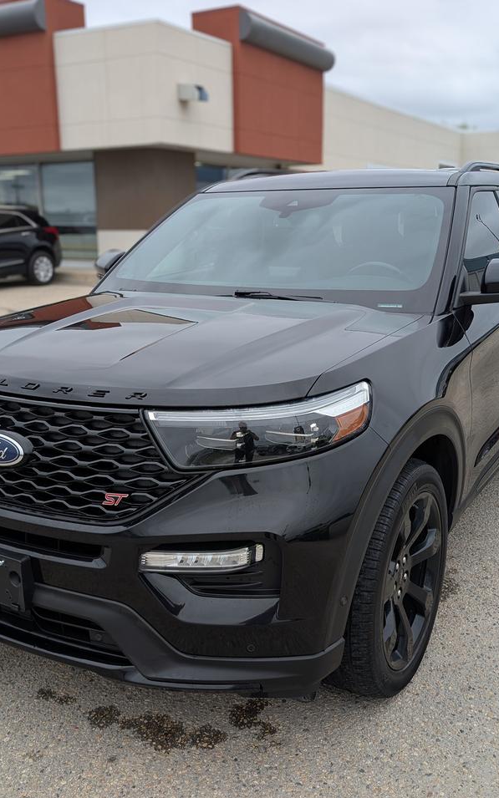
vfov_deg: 56.7
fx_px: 740
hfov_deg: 37.3
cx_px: 237
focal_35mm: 34
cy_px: 400
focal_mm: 6.9
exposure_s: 1/179
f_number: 1.68
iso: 21
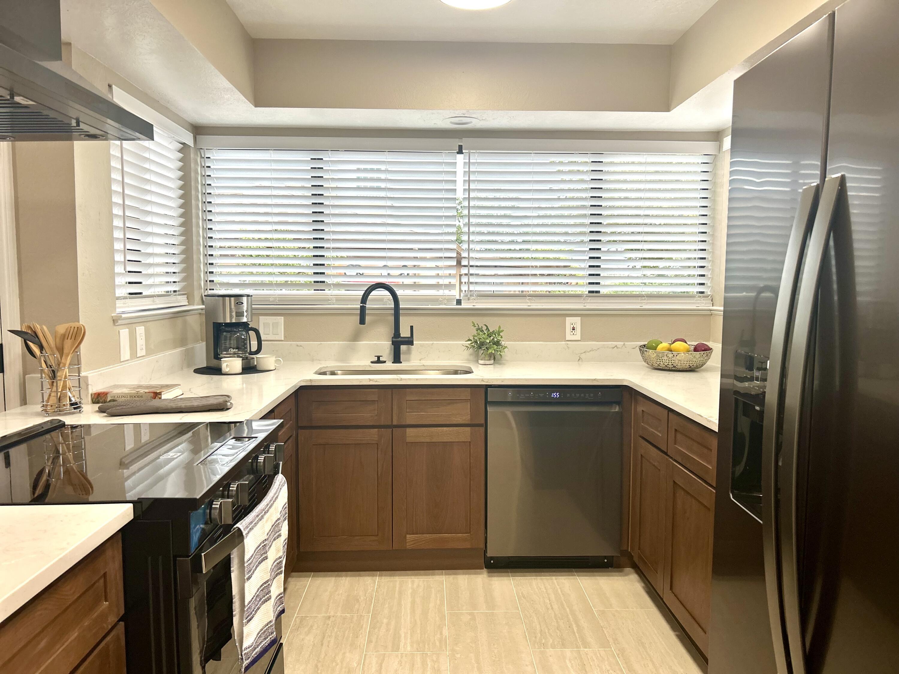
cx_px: 450
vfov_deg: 53.1
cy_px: 337
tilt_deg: -4.7
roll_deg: -0.3
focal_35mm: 26
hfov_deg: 67.3
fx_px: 675
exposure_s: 1/120
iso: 100
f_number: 1.5
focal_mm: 5.7
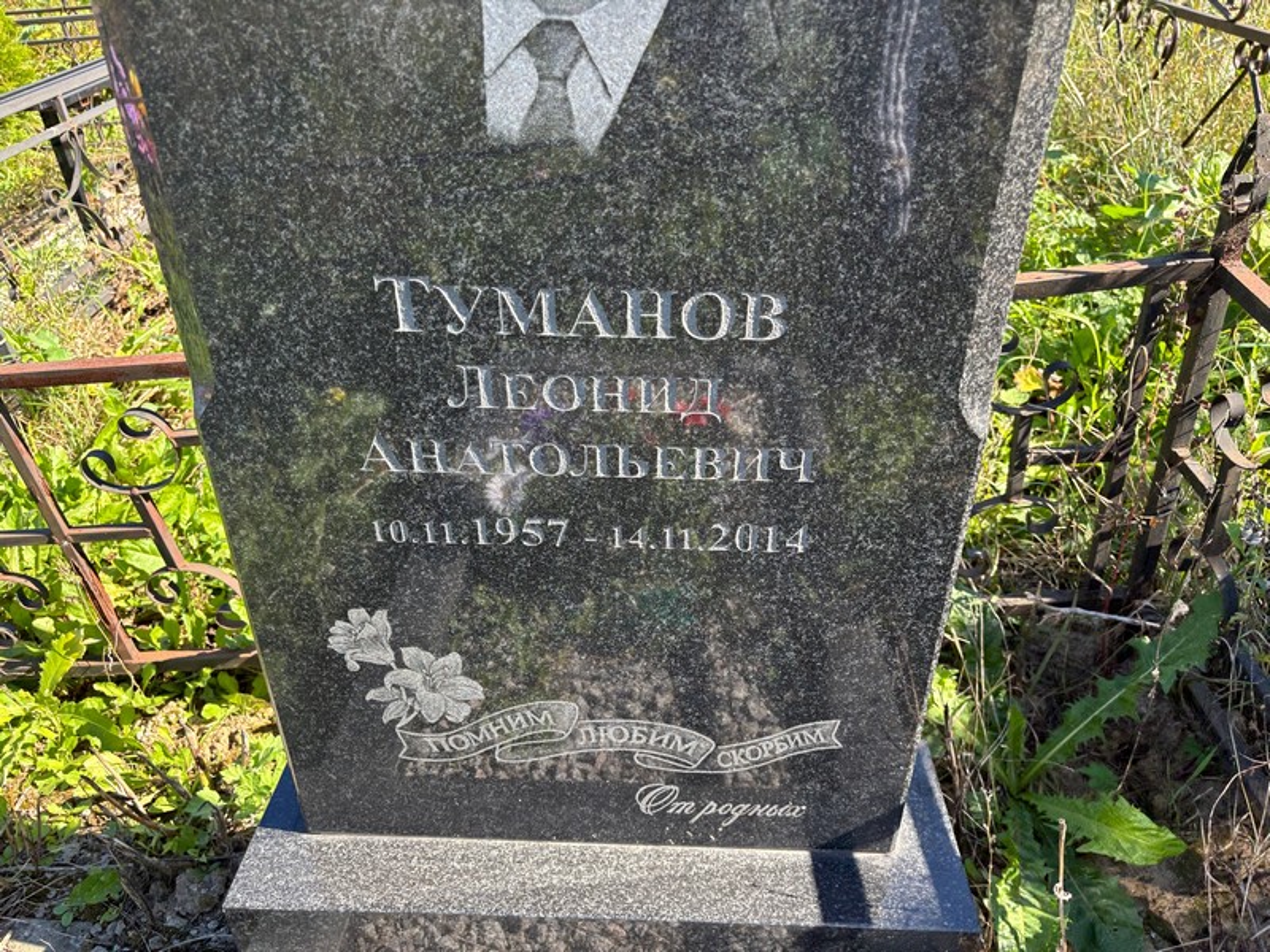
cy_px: 476
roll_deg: +3.6
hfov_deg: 67.3
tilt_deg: -36.7
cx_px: 635
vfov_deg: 53.1
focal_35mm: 26
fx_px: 954
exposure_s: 1/421
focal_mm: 5.96
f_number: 1.6
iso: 50
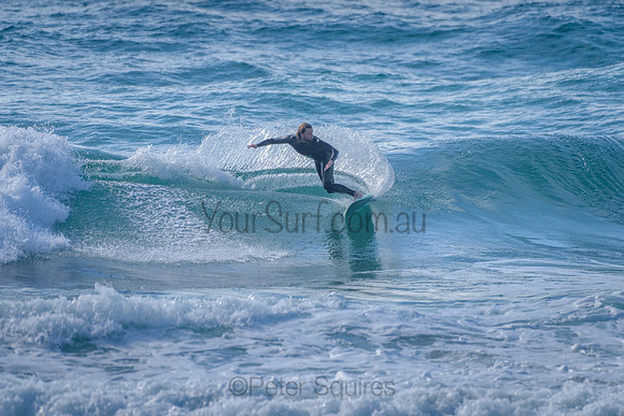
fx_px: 10630
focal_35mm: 613
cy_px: 161
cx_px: 310
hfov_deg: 3.4
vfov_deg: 2.2
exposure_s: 1/2000
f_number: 5.6
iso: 180
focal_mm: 500
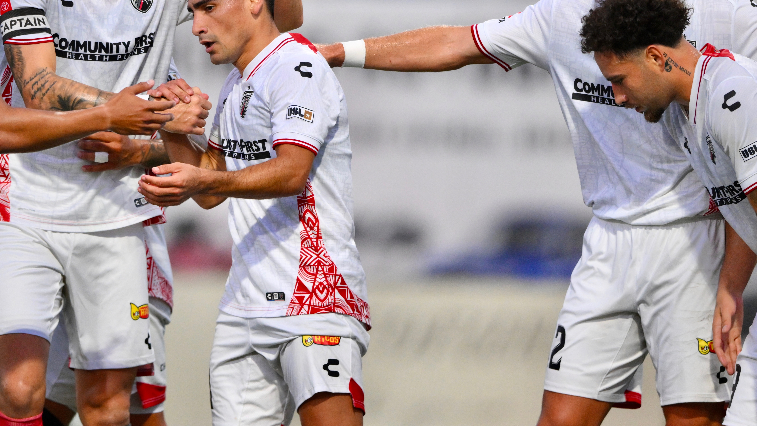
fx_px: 12846
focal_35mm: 640
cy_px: 88
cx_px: 246
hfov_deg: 3.4
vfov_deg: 1.9
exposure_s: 1/1250
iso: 2800
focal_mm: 400
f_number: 3.2
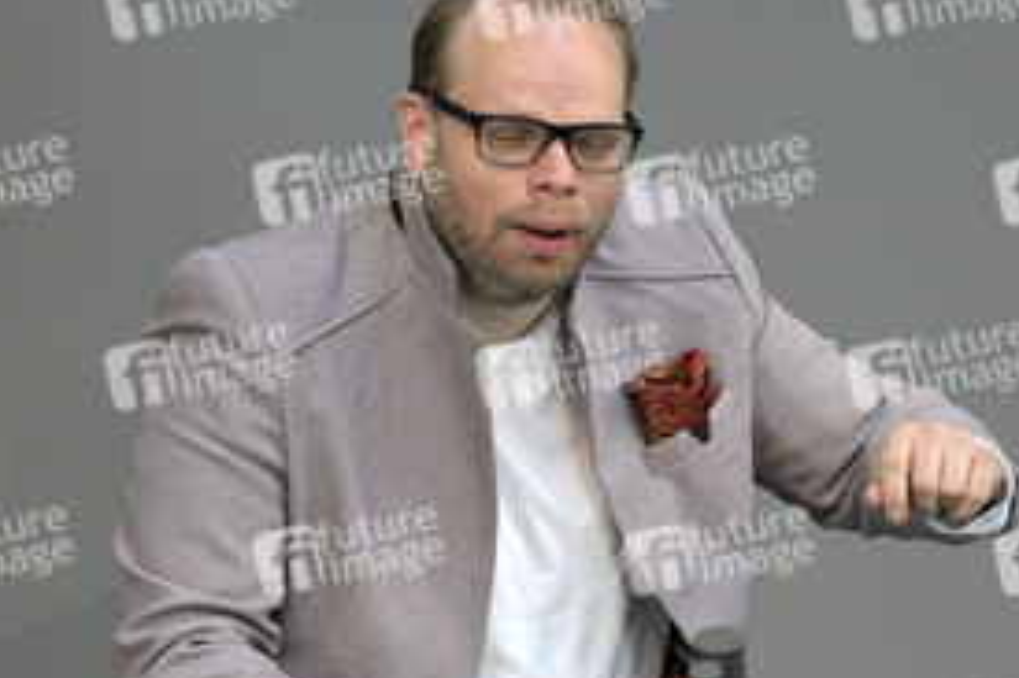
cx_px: 621
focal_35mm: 689
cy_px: 459
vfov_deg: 2.0
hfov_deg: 3.0
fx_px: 19490
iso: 8000
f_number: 5.6
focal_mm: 420
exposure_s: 1/500
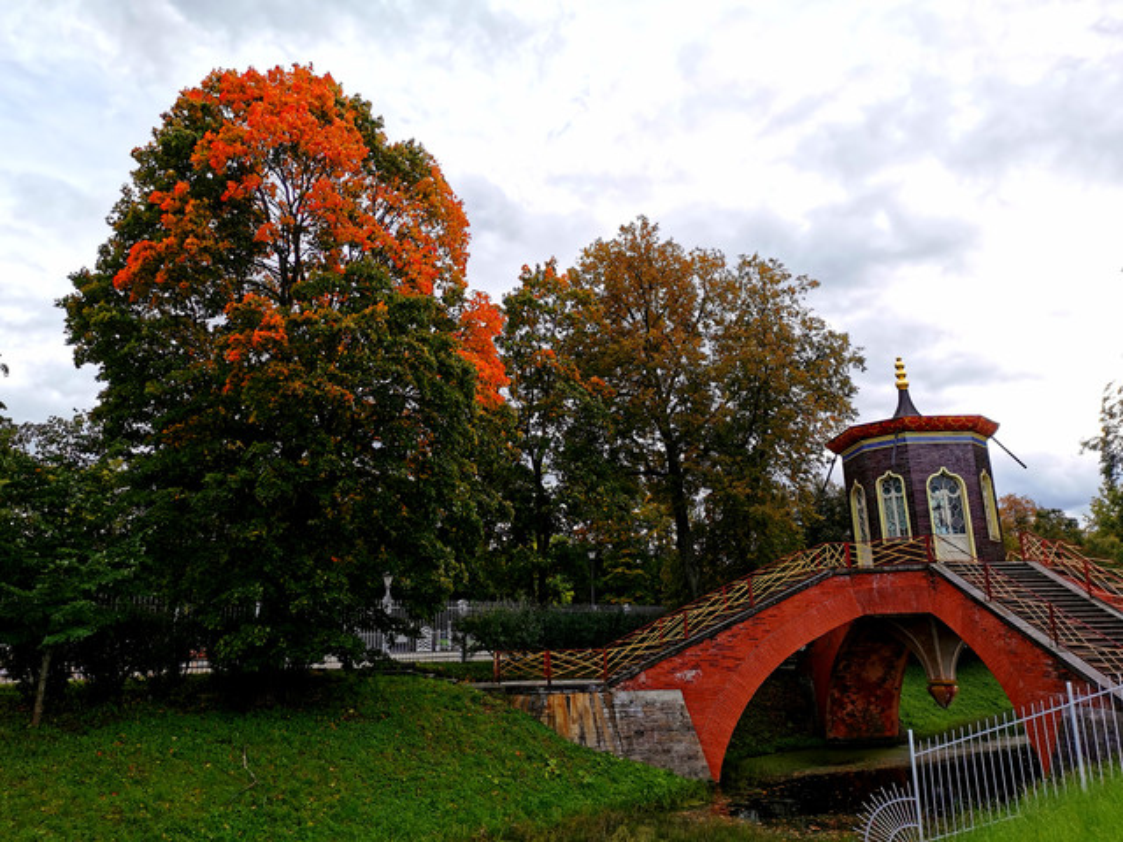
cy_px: 421
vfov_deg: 51.4
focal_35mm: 27
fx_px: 876
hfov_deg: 65.3
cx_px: 562
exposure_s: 1/2212
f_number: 1.8
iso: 50
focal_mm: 5.58
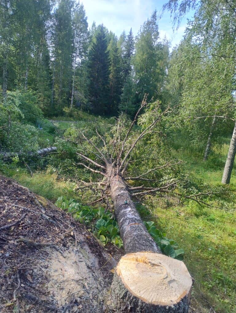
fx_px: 218
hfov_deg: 56.9
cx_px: 118
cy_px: 156
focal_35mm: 24
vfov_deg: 71.5
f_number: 1.8
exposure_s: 1/376
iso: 100
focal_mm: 5.56
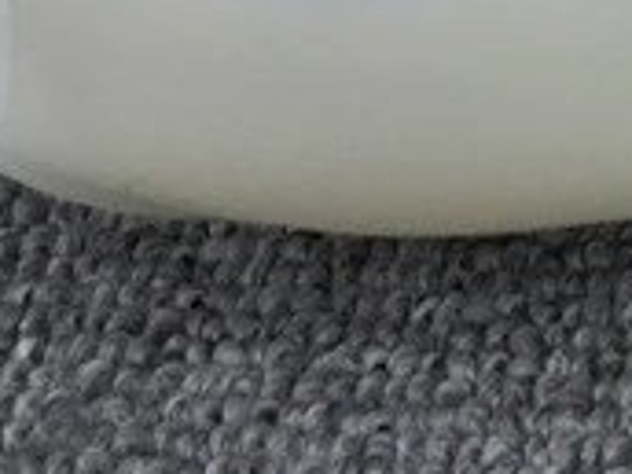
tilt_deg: -24.6
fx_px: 2958
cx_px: 1220
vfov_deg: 8.4
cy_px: -656
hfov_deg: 11.2
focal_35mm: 162
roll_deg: -3.3
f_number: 2.4
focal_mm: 3.3
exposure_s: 1/905
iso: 25
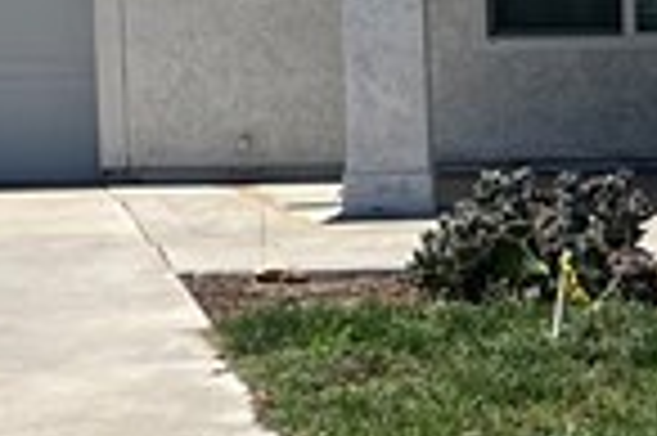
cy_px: 175
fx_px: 3464
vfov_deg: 7.2
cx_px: 958
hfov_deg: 10.5
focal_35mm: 190
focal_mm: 5.1
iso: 50
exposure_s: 1/5319
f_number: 1.6
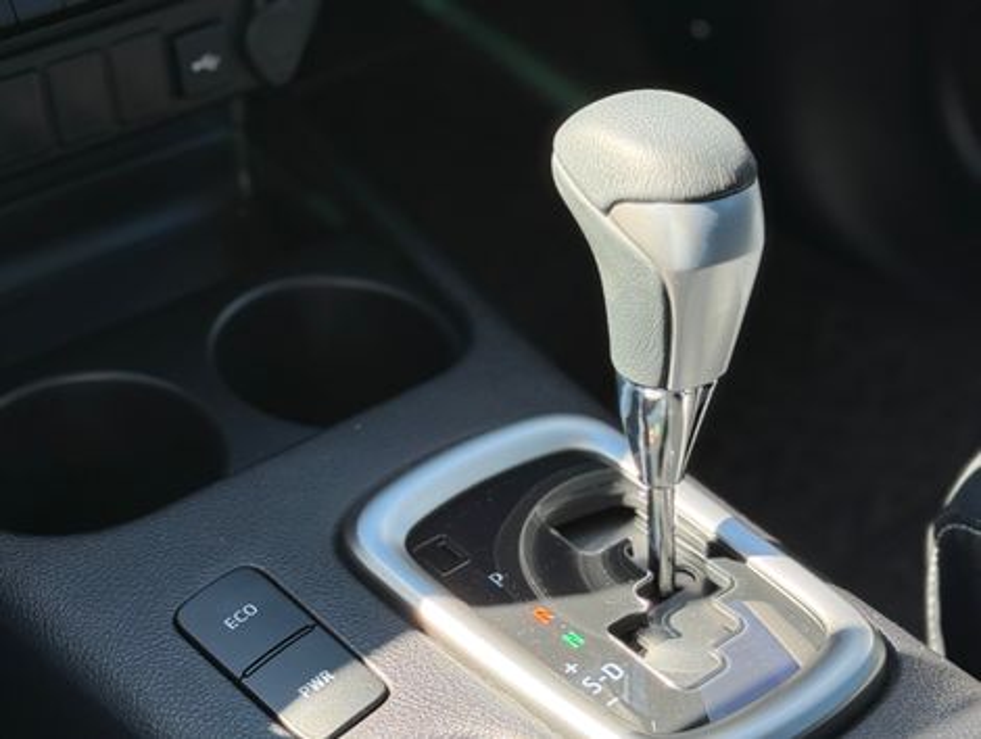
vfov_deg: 30.3
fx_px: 1362
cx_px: 490
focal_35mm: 48
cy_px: 370
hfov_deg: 39.6
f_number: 1.78
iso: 64
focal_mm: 6.76
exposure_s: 1/121
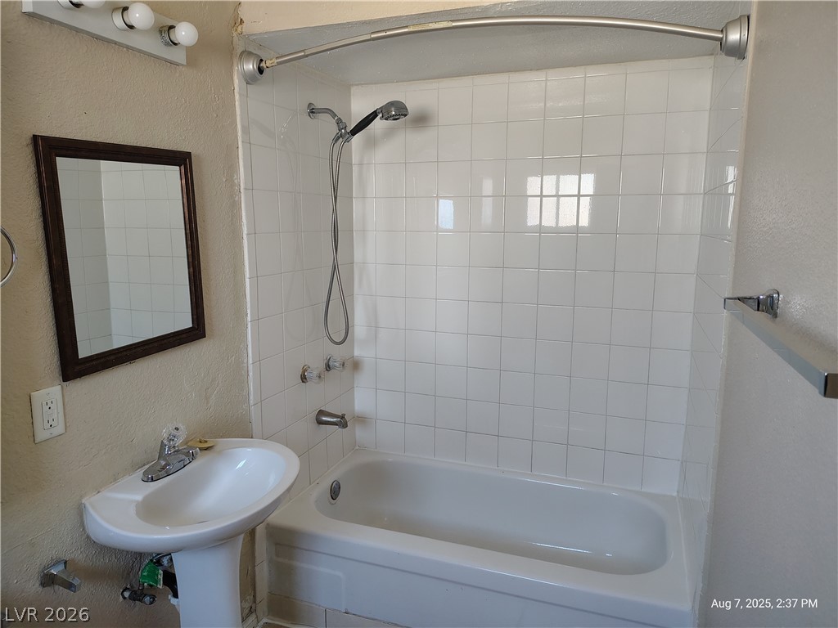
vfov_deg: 56.8
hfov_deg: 71.6
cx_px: 419
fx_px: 581
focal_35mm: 24
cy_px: 314
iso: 553
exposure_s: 1/120
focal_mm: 5.56
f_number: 1.8
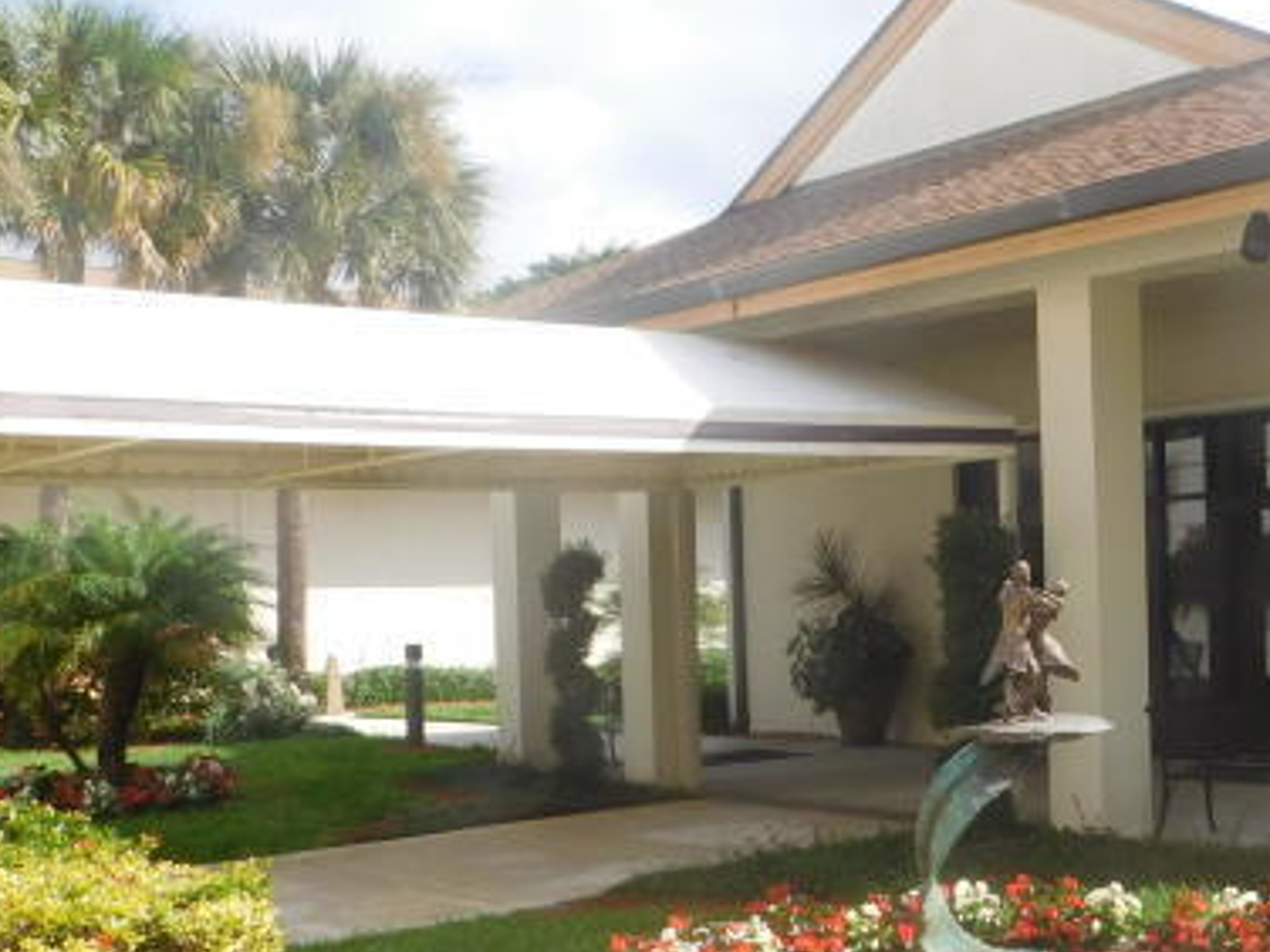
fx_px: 1798
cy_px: 618
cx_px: 1084
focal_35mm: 49
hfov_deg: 37.0
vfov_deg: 29.5
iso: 125
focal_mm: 4
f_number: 3
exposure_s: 1/1000
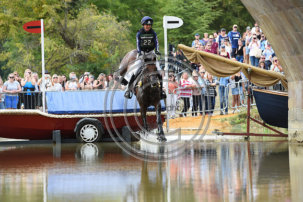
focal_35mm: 200
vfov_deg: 6.9
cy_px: 101
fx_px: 1682
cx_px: 152
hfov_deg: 10.3
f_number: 5.6
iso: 900
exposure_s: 1/1250
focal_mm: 200
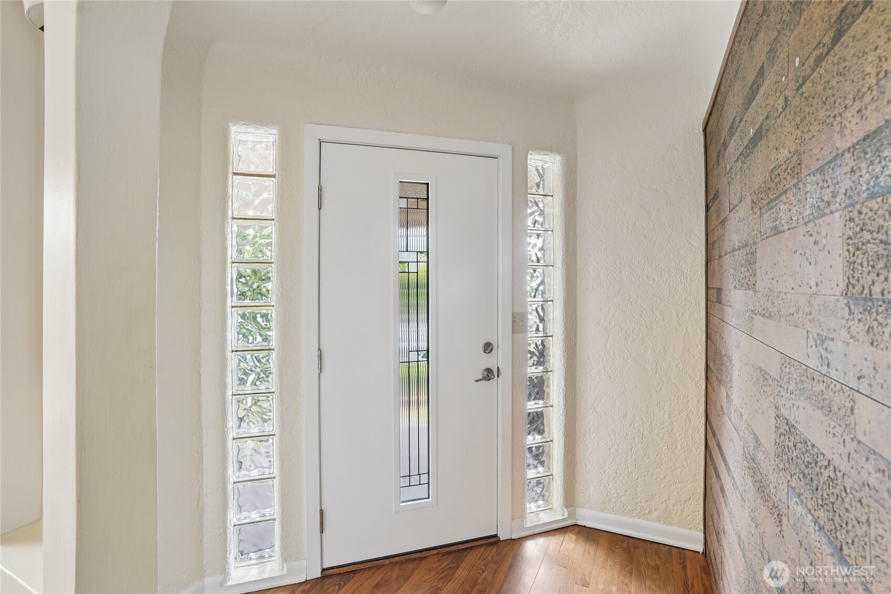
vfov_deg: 73.7
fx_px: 396
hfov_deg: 96.7
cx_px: 446
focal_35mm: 16
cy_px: 297
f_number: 8
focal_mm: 16
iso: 400
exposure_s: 1/30
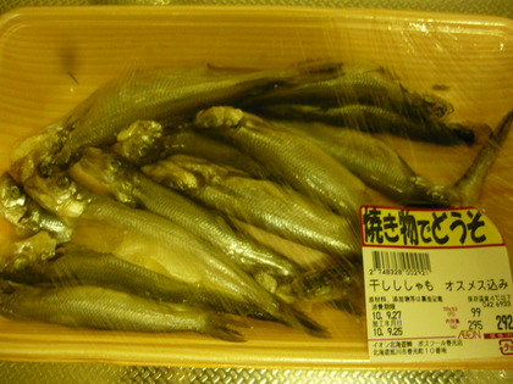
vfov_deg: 42.9
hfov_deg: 55.4
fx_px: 489
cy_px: 192
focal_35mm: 33
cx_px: 256
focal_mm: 5.5
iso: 400
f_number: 2.8
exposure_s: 1/8
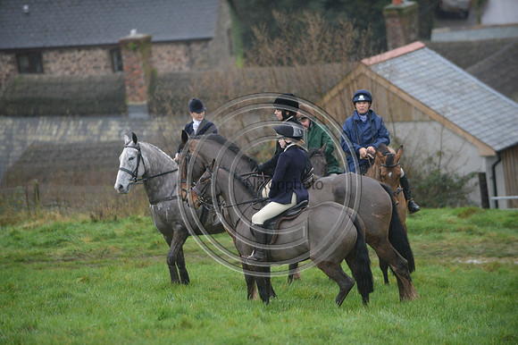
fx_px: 2876
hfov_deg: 10.3
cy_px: 172
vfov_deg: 6.9
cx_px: 259
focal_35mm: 200
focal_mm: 200
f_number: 2.8
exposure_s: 1/800
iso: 1600
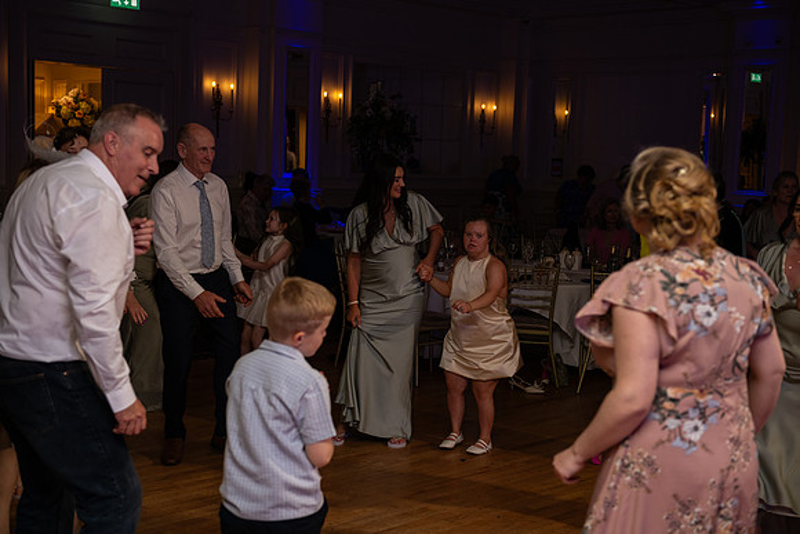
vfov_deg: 27.0
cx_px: 400
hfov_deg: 39.6
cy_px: 267
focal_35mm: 50
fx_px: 1111
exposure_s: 1/160
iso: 500
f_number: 3.5
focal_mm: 50
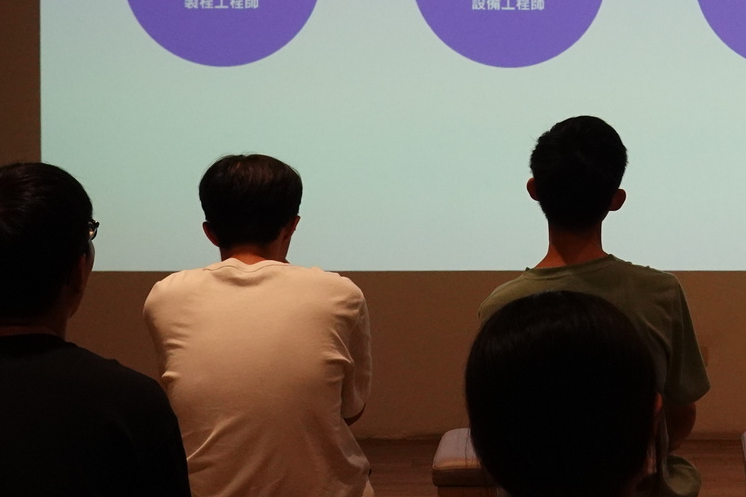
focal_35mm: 103
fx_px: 2134
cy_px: 60
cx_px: 605
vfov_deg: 13.2
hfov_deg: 19.6
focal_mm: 14.85
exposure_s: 1/160
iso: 1000
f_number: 4
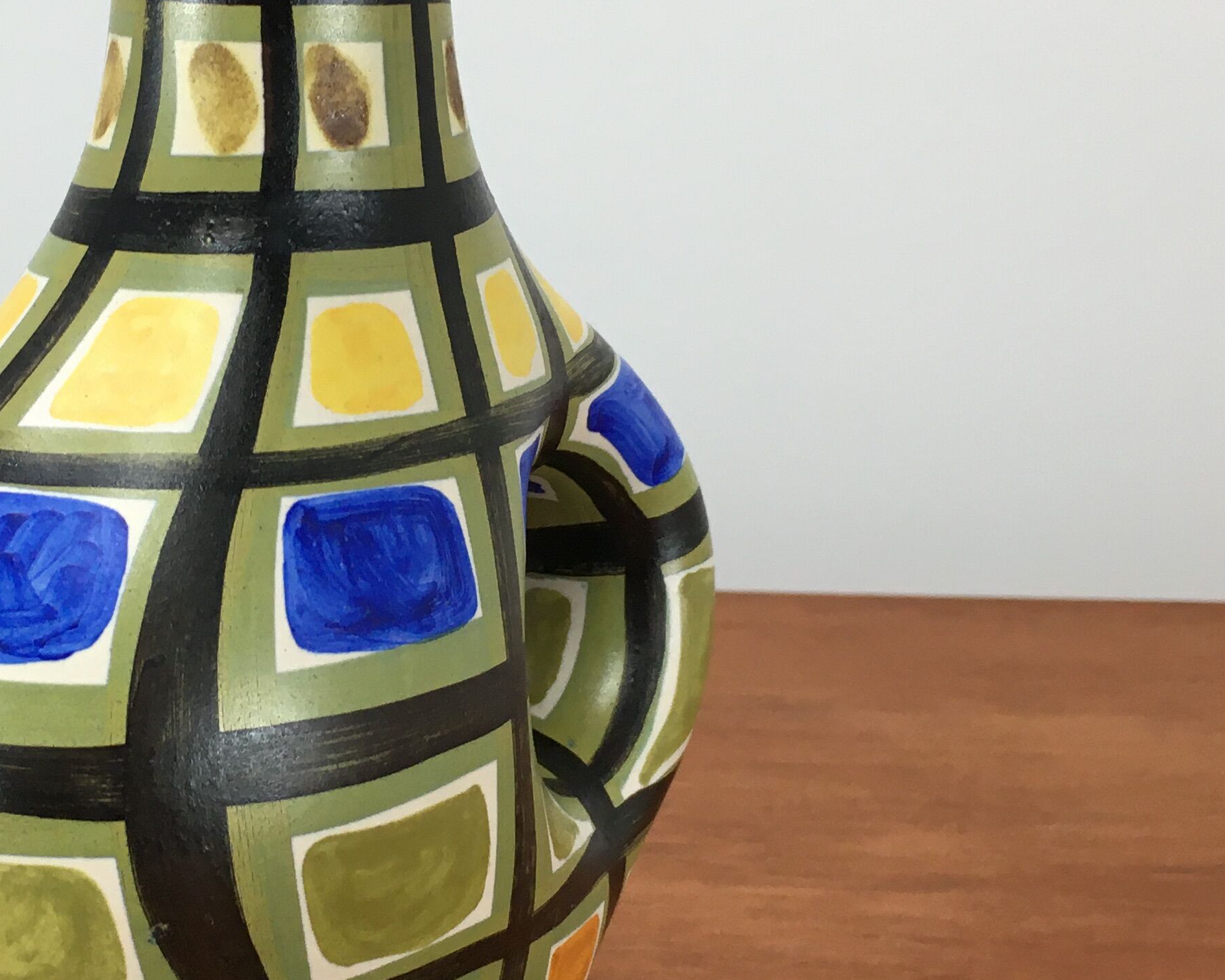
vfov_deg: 23.8
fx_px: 2321
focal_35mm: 64
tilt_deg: -11.0
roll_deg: -0.5
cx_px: 364
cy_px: 416
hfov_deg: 29.3
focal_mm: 4.15
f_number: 2.2
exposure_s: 1/33
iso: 32
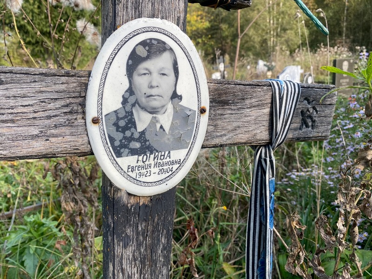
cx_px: 186
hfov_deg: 67.3
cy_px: 140
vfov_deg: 53.1
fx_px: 279
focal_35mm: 26
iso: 32
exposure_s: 1/510
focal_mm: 4.25
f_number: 1.8
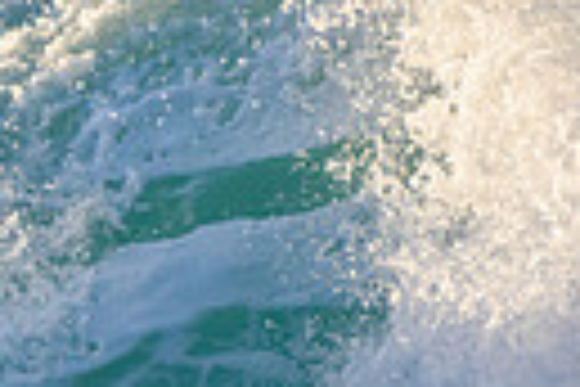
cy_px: 191
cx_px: -719
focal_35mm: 3370
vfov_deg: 0.4
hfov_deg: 0.6
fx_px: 54290
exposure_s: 1/1600
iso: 560
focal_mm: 500
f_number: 5.6
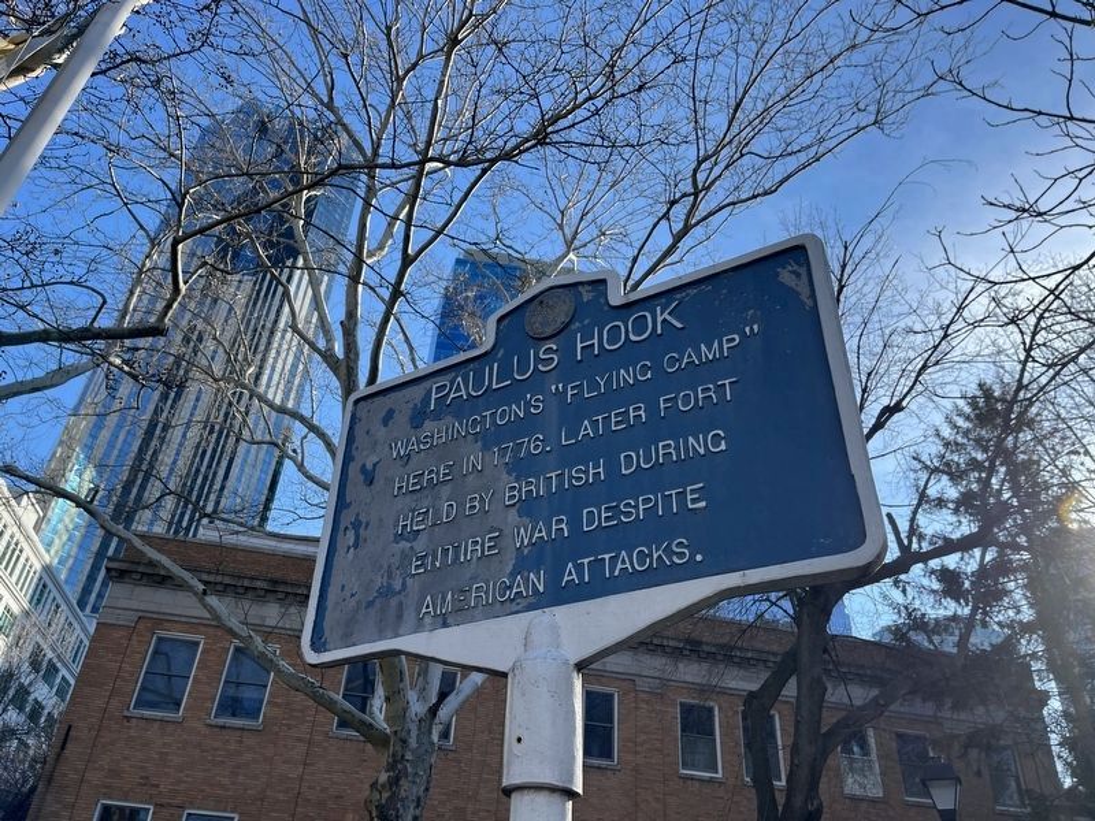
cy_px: 410
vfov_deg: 53.1
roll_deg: -3.3
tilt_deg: +32.1
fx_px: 822
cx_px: 548
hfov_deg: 67.3
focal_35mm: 26
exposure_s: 1/1536
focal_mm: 5.1
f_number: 1.6
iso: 50
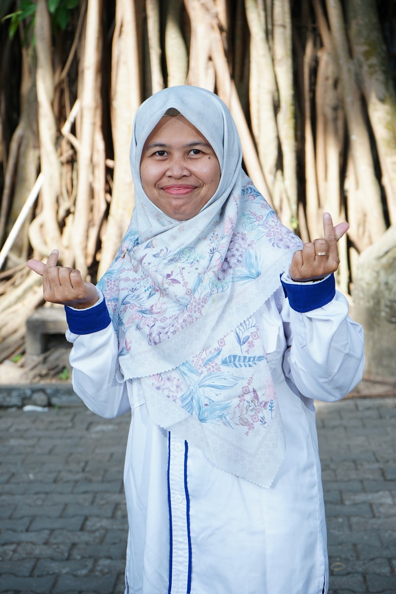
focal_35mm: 62
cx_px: 198
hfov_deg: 21.9
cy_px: 297
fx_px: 1023
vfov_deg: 32.4
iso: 160
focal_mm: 62
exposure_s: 1/125
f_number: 6.3
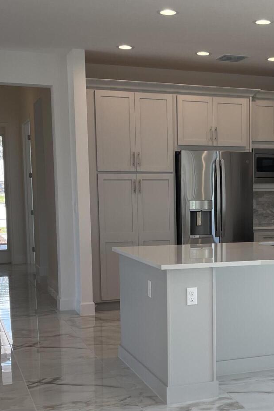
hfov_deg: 22.8
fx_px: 662
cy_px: 258
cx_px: 243
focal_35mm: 58
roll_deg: +0.7
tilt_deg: -5.3
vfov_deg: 34.3
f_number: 1.6
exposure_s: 1/147
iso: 32
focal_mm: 4.2
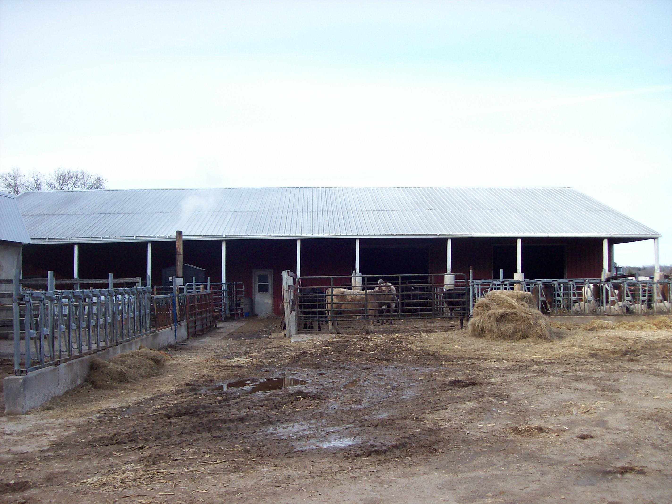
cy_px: 252
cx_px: 336
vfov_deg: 39.6
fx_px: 699
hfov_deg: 51.4
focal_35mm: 36
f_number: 2.7
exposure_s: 1/459
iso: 80
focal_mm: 6
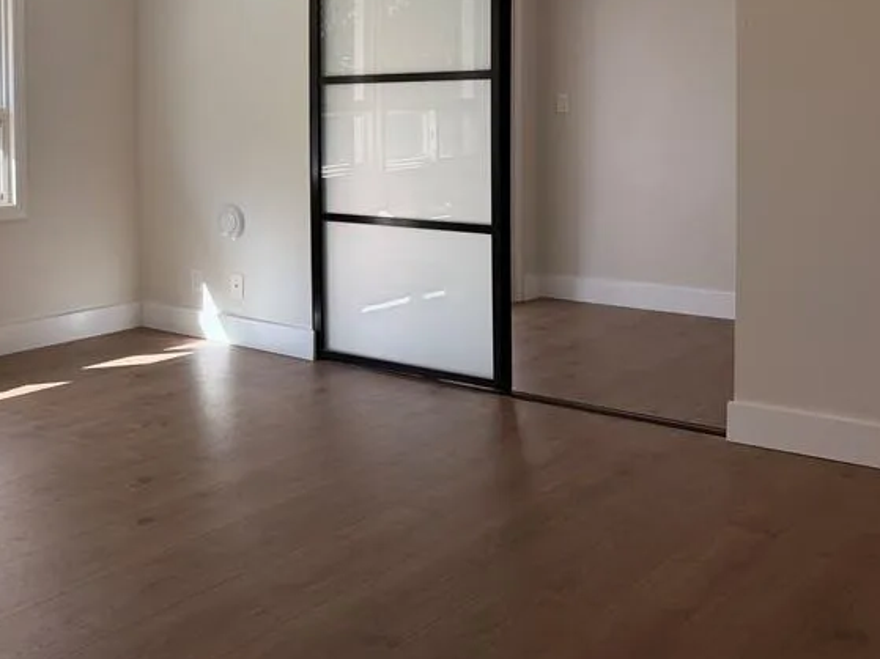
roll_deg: +1.0
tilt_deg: -2.1
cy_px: 140
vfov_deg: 32.1
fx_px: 1118
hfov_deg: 40.2
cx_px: 113
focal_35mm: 44
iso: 100
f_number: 1.78
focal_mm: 6.76
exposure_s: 1/187
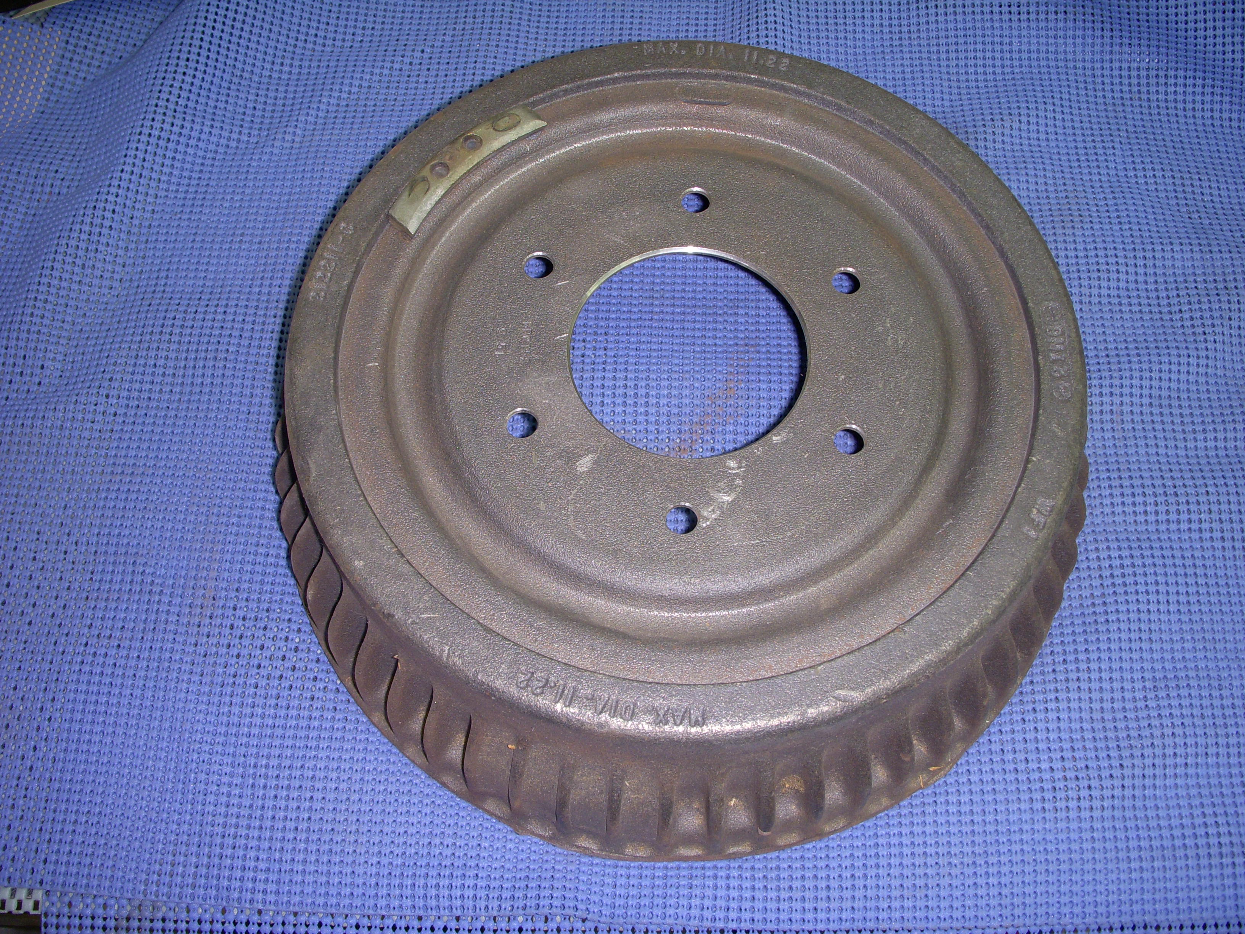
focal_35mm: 38
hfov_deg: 49.0
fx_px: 1367
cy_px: 467
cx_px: 622
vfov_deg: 37.7
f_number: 3.3
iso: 100
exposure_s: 1/30
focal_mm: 6.3
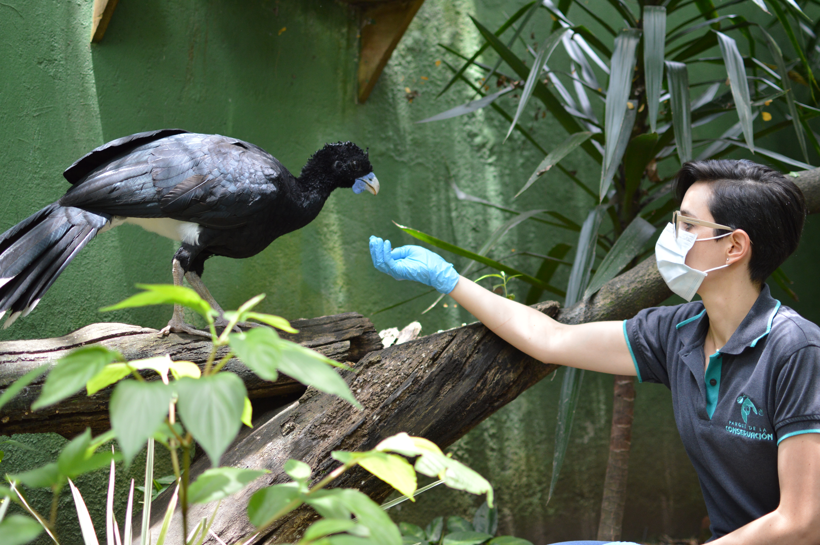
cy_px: 272
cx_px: 410
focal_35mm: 52
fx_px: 1195
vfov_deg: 25.7
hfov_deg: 37.9
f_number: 2
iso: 400
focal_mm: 35
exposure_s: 1/400
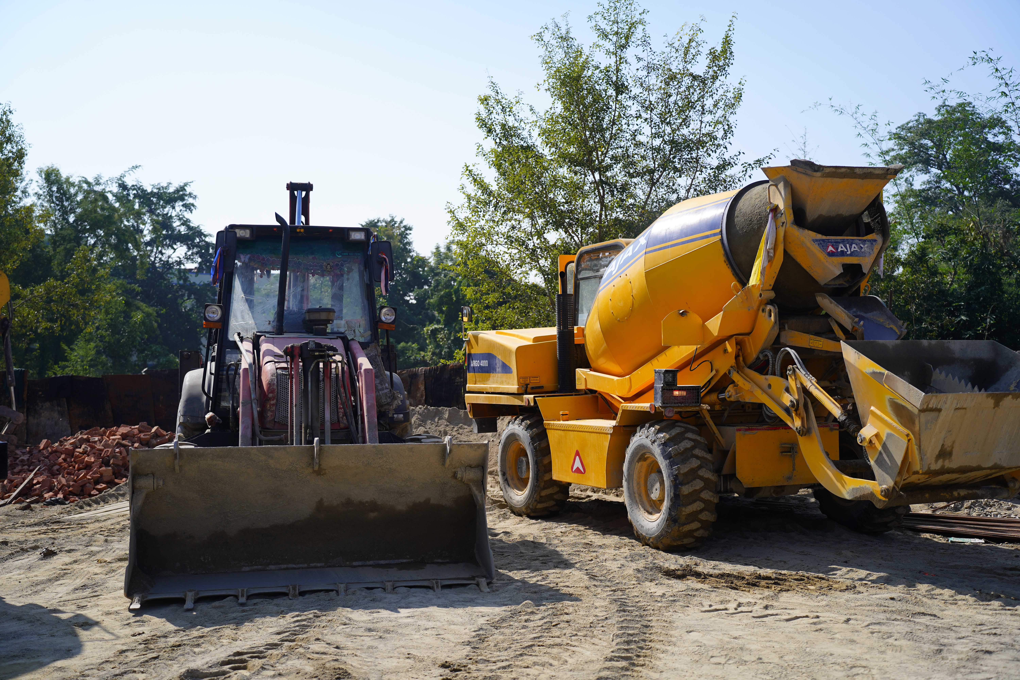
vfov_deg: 33.4
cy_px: 340
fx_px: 1133
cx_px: 510
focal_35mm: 40
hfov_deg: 48.5
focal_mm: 40
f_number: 2.8
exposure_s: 1/3200
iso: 160
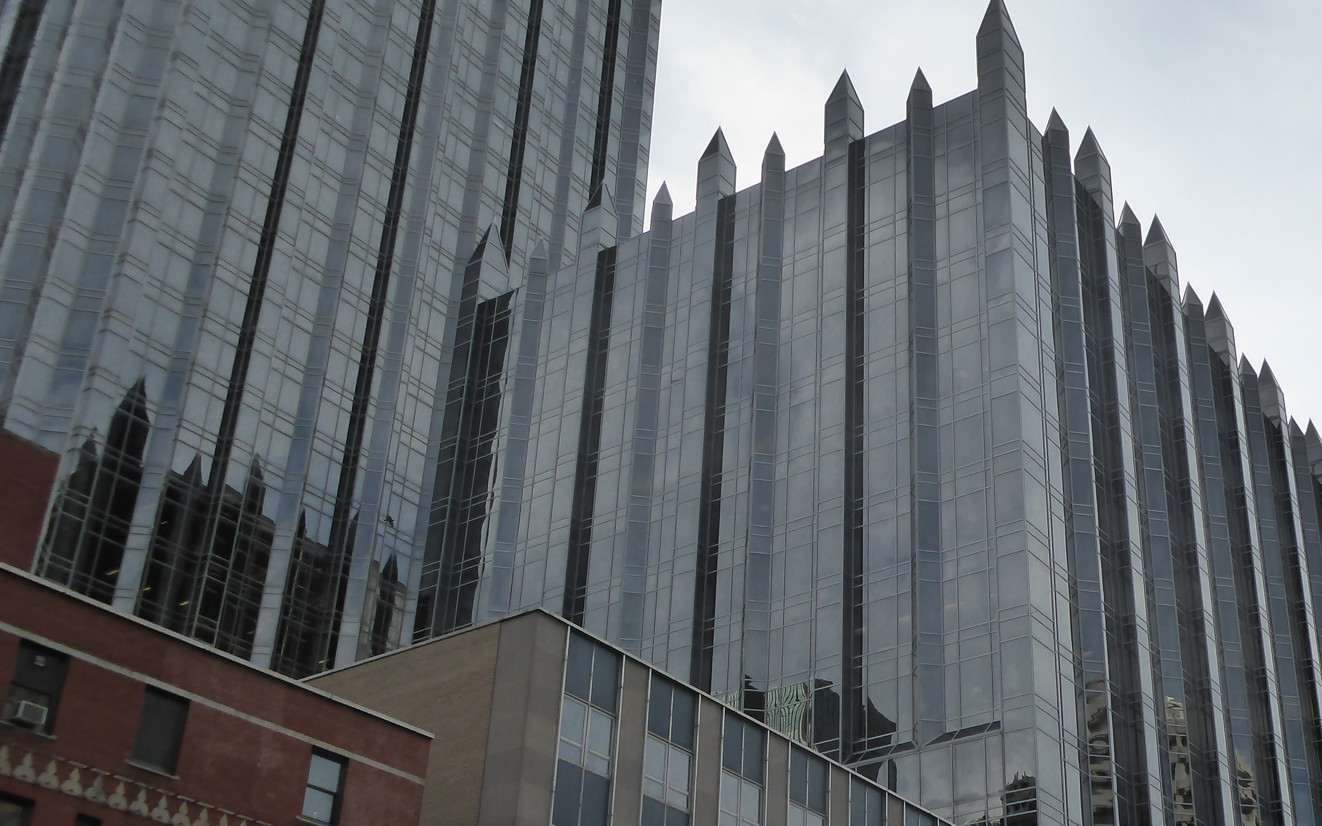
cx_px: 921
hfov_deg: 41.1
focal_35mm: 48
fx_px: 1729
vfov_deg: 26.8
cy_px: 510
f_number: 4.5
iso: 160
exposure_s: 1/800
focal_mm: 5.4
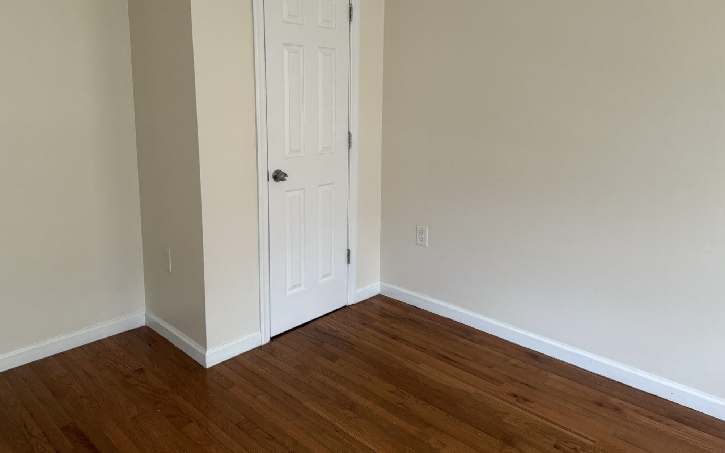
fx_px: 514
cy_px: 183
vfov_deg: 47.3
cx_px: 360
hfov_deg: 70.4
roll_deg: -1.8
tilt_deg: -9.6
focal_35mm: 26
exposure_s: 1/60
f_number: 1.78
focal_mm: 6.76
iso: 320
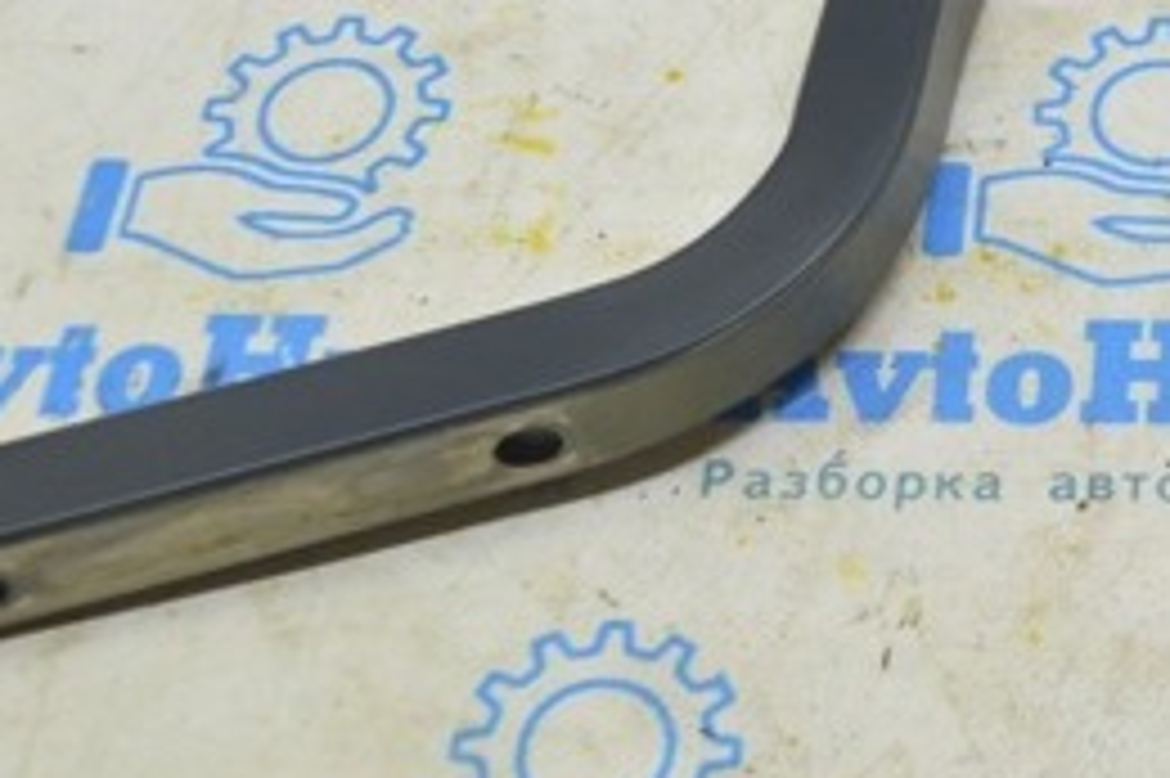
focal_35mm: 92
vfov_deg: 14.7
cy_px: 128
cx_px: 1260
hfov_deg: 21.1
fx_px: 2995
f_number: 5.6
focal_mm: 25
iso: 400
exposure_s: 1/20
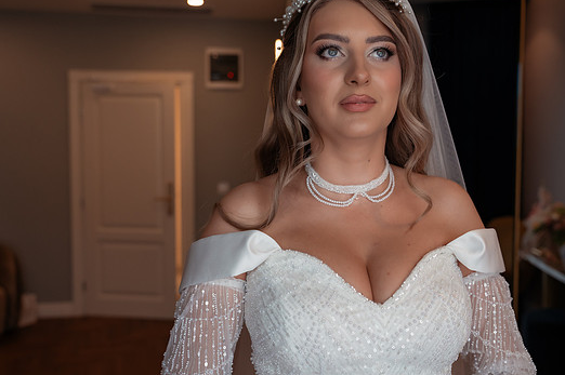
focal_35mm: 40
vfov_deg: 33.3
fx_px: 627
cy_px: 178
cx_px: 288
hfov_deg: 48.5
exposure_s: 1/250
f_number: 3.5
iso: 1600
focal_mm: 36
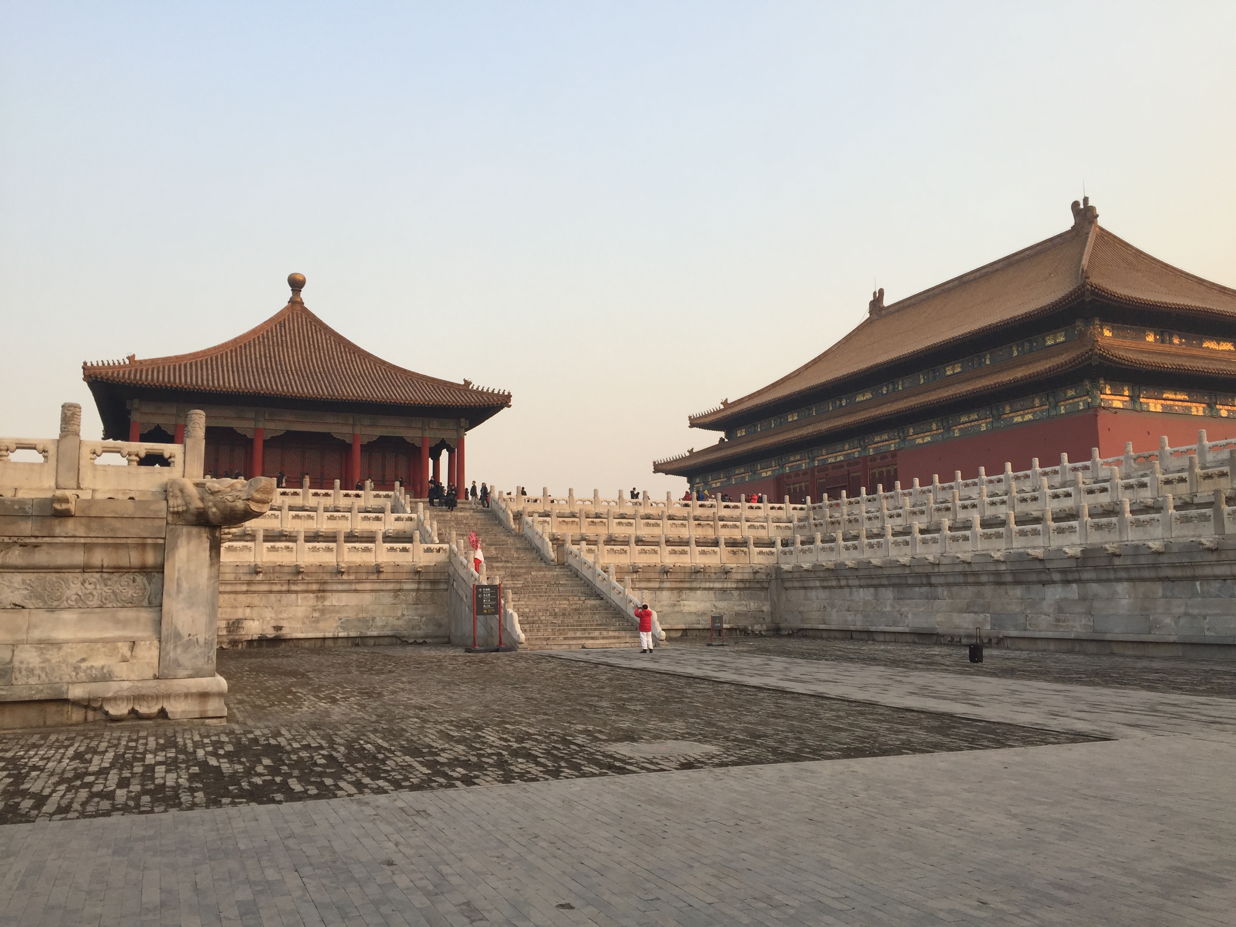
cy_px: 464
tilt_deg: +8.6
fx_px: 1035
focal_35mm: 29
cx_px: 618
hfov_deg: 61.7
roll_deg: +1.0
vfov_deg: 48.2
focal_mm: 4.15
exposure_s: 1/476
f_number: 2.2
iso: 32
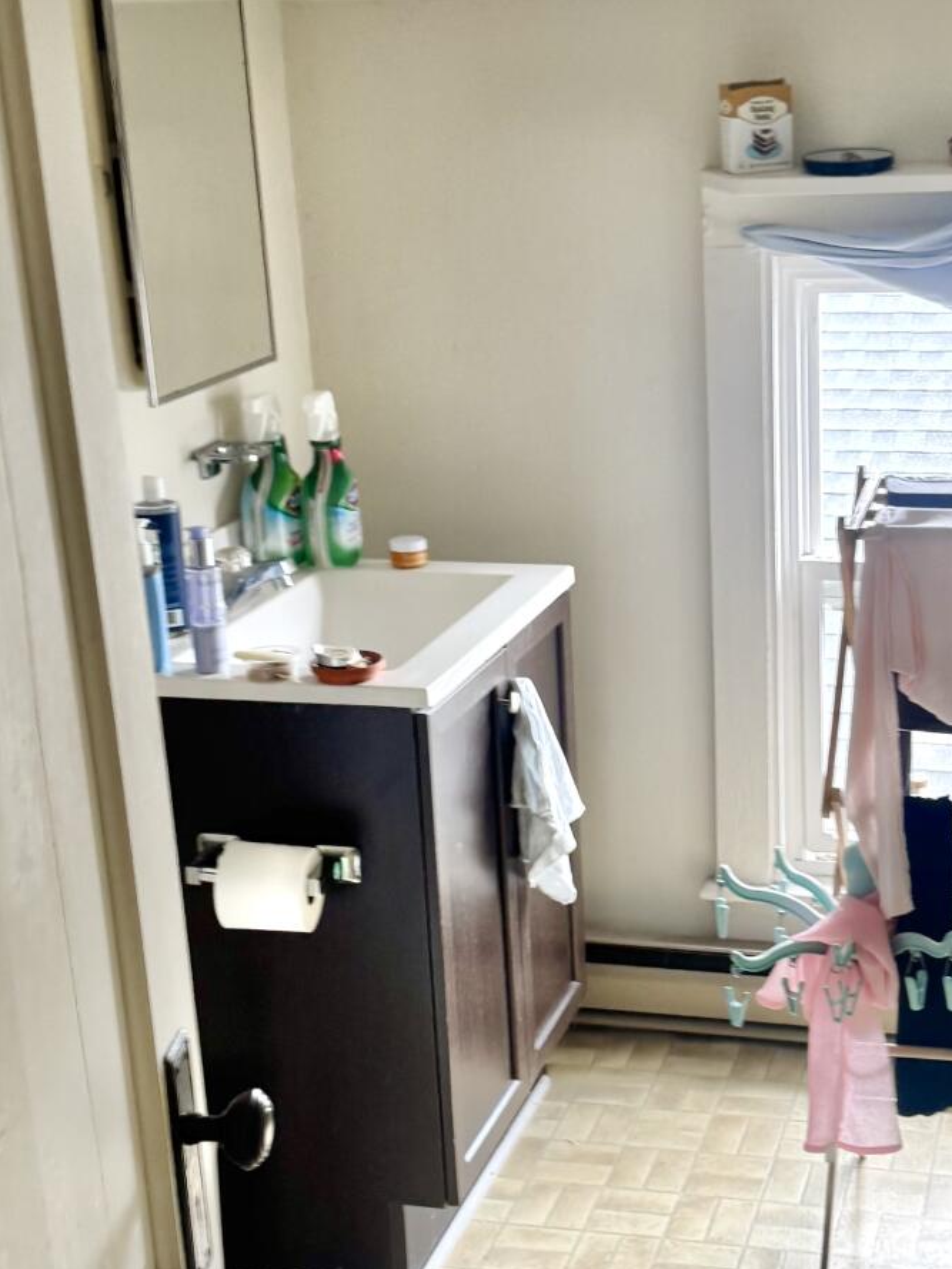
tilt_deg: -16.6
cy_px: 694
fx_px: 1980
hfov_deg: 26.8
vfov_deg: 35.5
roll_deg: +3.9
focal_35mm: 54
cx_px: 679
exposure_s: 1/60
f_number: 1.78
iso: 125
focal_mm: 6.76
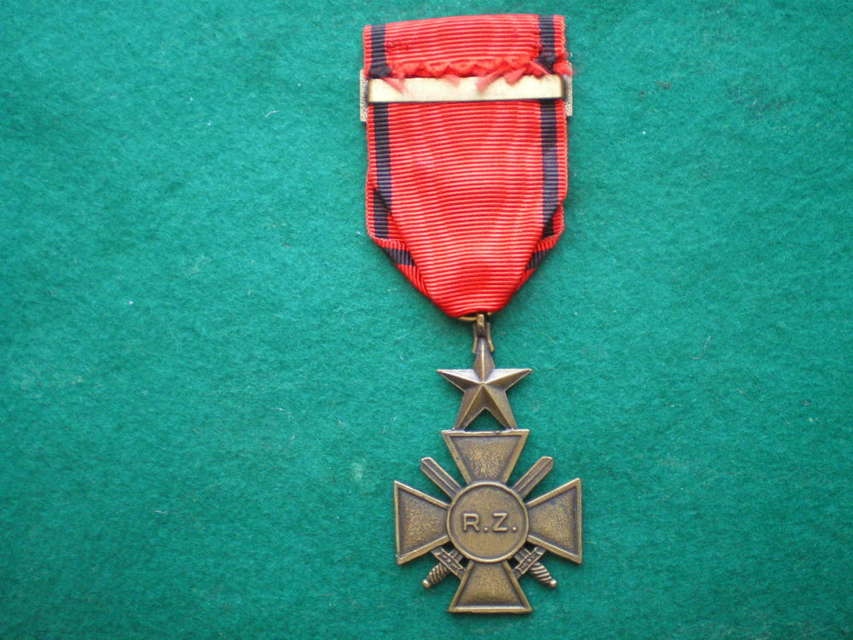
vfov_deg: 37.7
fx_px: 936
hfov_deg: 49.0
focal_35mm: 38
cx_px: 426
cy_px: 320
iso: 400
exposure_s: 1/25
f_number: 3.1
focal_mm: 6.3
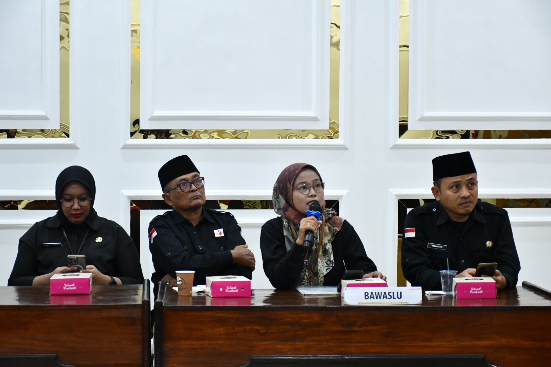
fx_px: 1377
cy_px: 184
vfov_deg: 15.2
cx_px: 276
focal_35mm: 90
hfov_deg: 22.6
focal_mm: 60
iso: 3200
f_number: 5
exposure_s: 1/100
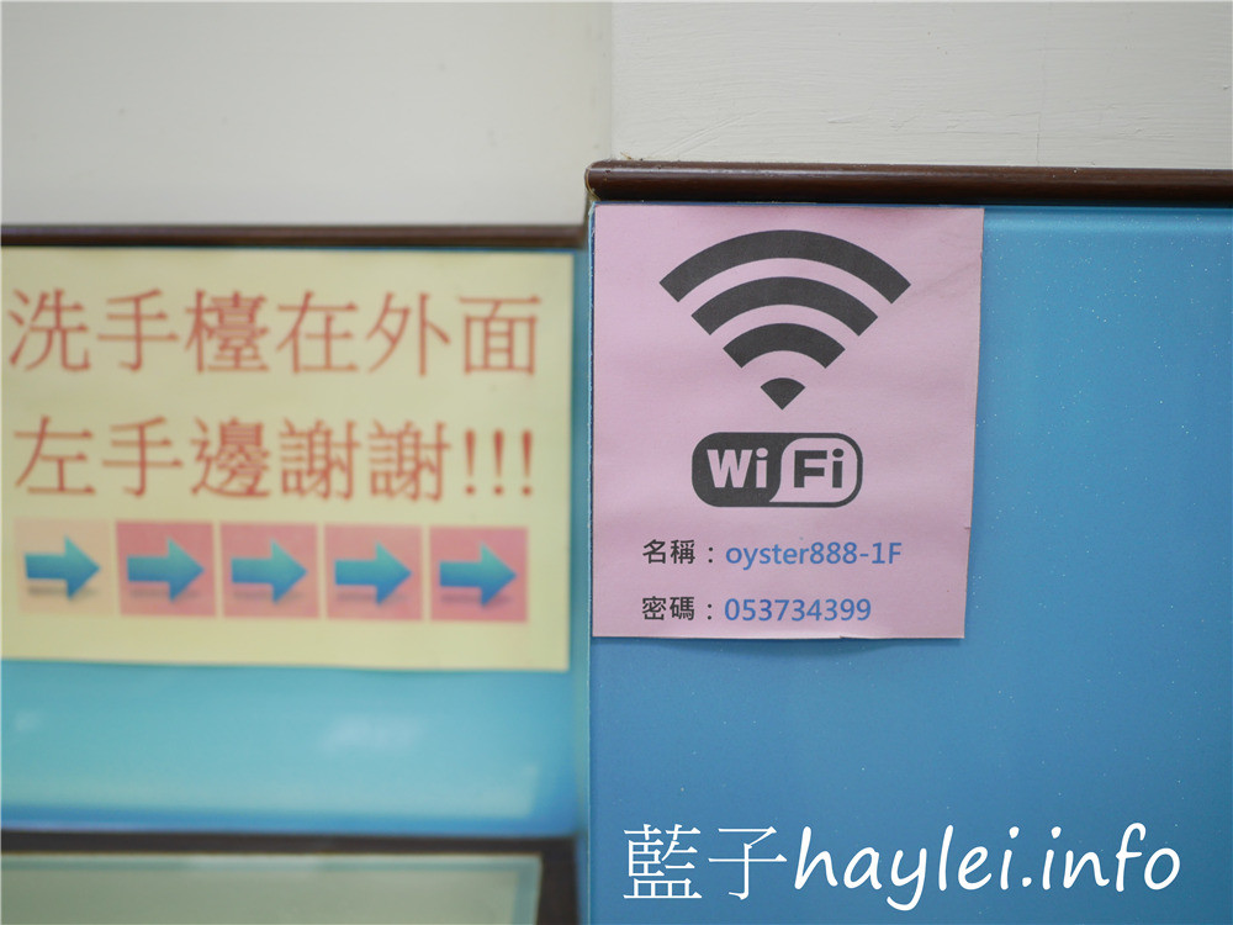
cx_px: 616
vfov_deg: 46.8
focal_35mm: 30
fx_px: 1069
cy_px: 462
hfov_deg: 60.0
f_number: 1.7
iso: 200
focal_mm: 15
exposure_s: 1/60
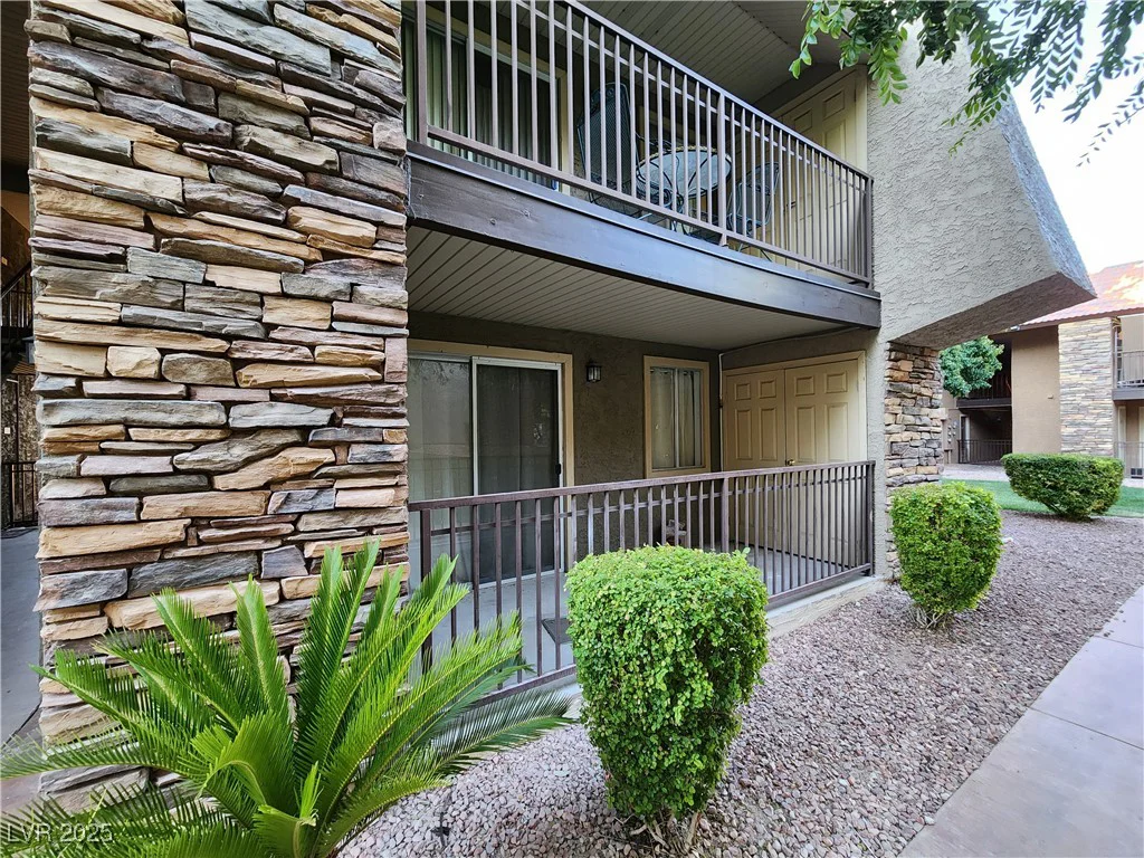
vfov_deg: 89.9
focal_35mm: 13
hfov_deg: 106.2
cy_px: 429
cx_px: 572
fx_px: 430
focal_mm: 2.2
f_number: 2.2
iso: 250
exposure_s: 1/60
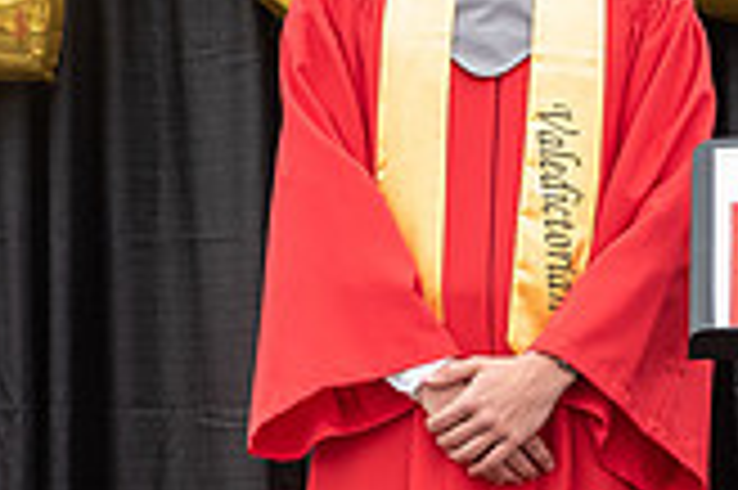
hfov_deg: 9.1
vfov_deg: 6.1
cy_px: 388
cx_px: 706
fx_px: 4608
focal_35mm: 225
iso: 500
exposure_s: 1/320
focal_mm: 60
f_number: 5
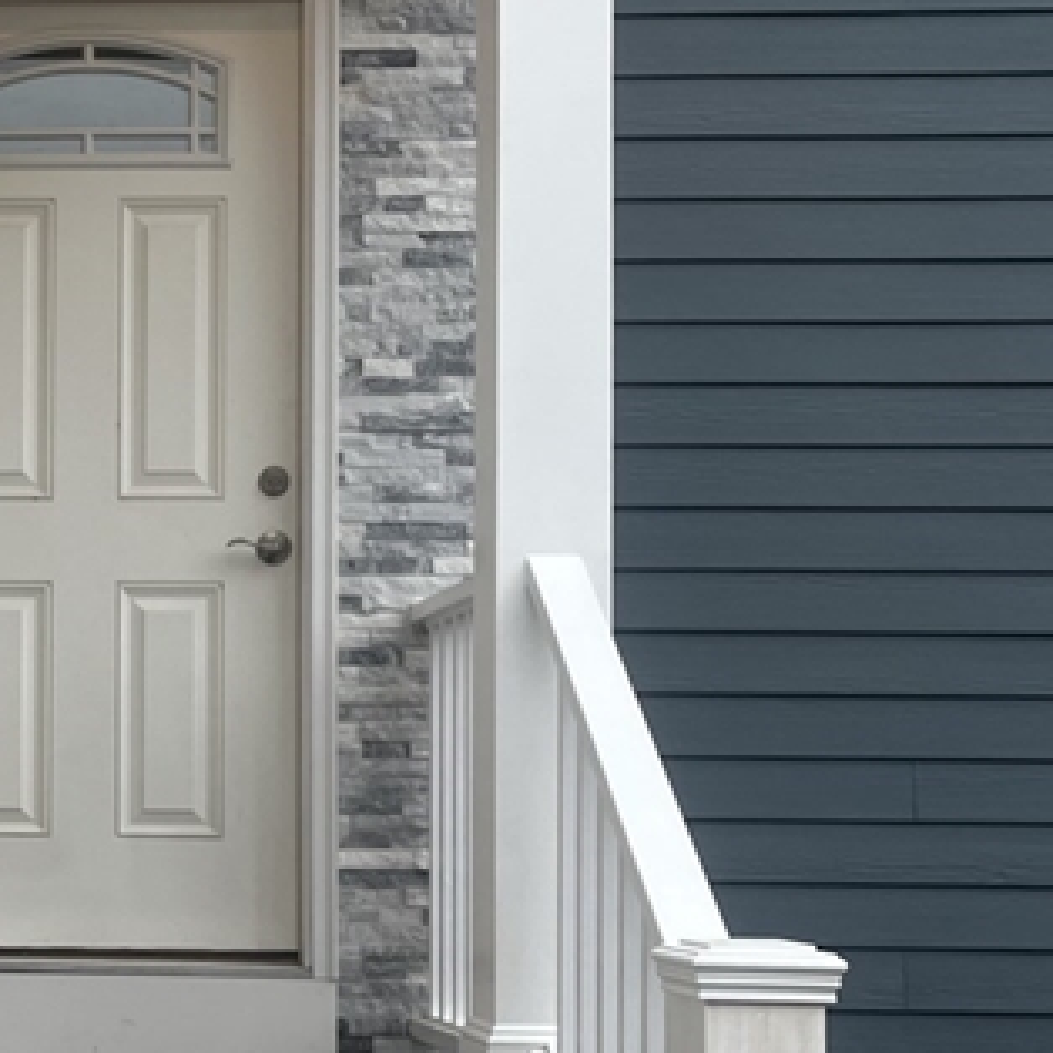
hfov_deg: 21.4
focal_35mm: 75
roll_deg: -0.9
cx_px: -208
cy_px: 731
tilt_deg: +2.4
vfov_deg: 22.9
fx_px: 2581
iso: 50
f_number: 1.6
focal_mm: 5.1
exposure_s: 1/608
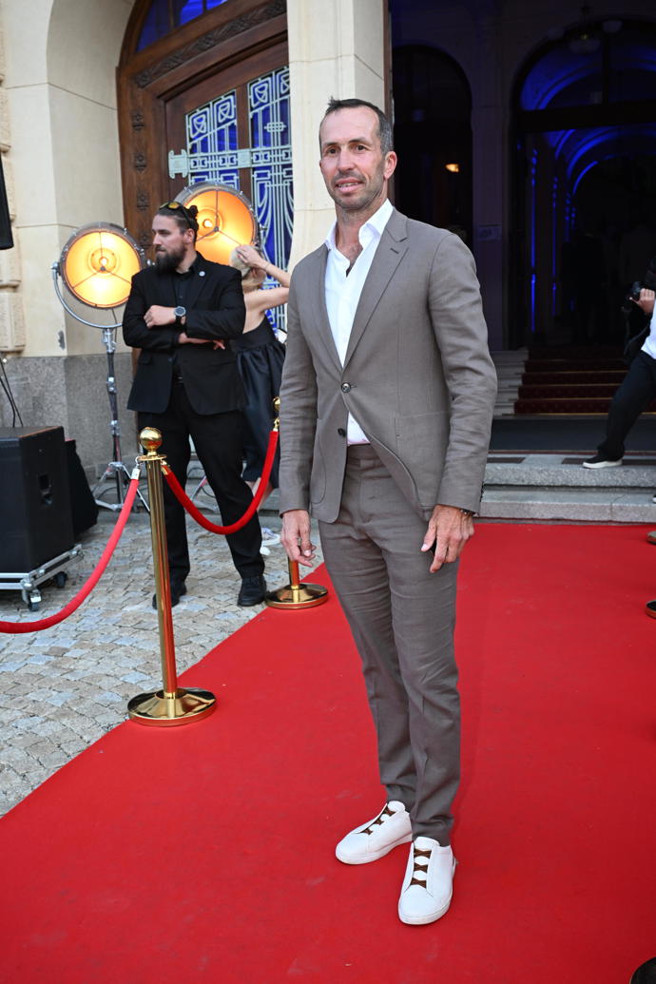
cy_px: 492
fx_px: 1011
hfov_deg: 35.9
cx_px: 328
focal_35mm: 37
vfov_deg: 51.9
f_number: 5.6
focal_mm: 37
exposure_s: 1/200
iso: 500
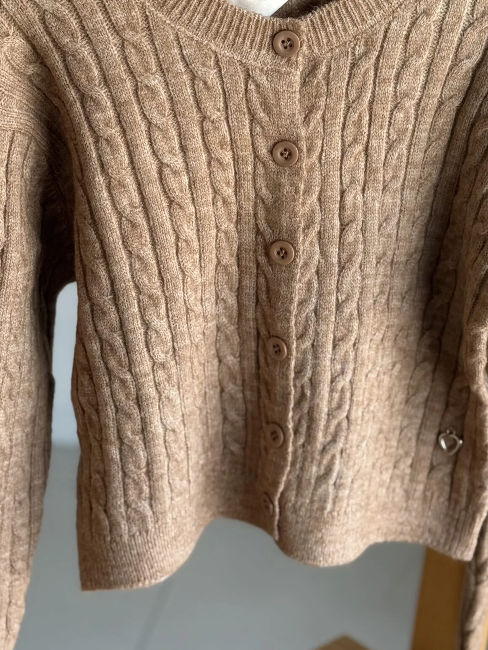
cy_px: 326
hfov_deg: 18.7
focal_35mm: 79
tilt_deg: -24.6
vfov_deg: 24.7
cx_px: 275
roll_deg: -2.0
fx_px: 1484
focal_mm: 6.76
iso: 80
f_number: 1.78
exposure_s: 1/223
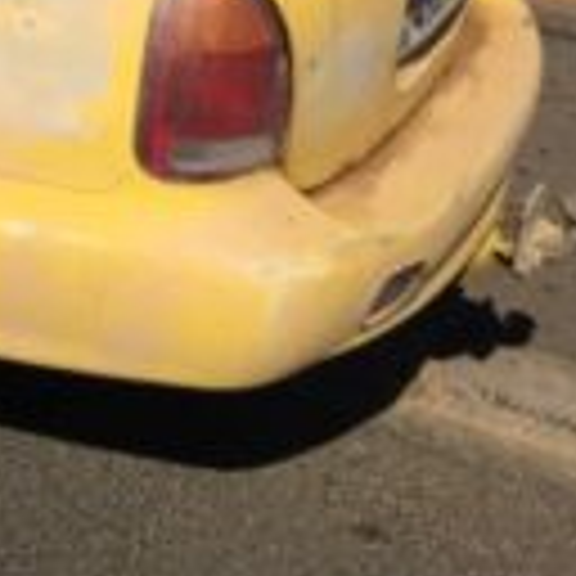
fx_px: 1883
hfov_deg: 14.9
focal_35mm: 100
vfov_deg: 16.2
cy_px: -232
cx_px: -495
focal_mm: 4.15
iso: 32
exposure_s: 1/3968
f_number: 2.2
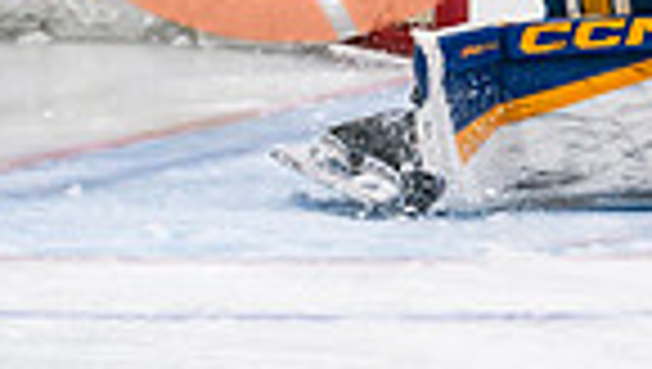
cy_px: -244
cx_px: 840
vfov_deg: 1.9
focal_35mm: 629
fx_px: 10888
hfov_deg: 3.4
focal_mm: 115
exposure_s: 1/640
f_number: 2.8
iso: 400
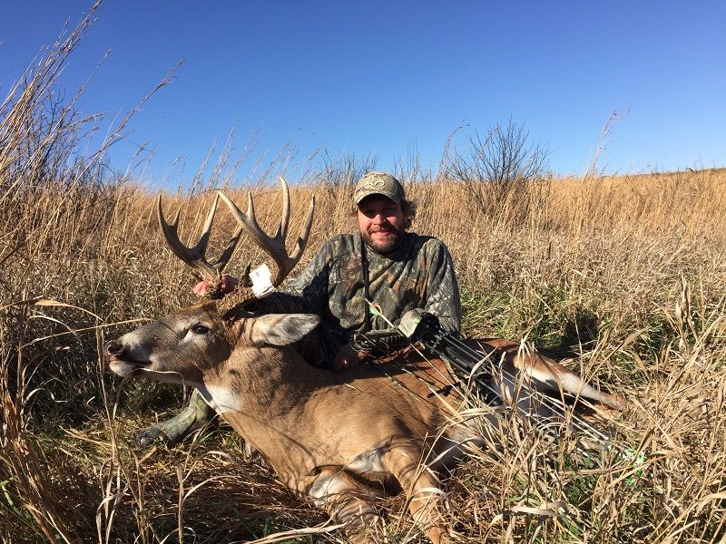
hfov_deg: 61.7
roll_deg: +5.7
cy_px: 272
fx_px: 608
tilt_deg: -1.8
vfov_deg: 48.2
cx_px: 363
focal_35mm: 29
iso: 32
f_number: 2.2
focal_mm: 4.15
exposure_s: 1/1799
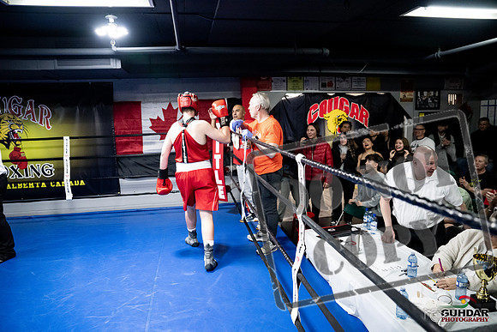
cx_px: 248
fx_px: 331
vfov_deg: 53.2
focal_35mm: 24
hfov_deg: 73.7
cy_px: 166
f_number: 2.8
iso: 10000
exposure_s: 1/1000
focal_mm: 24
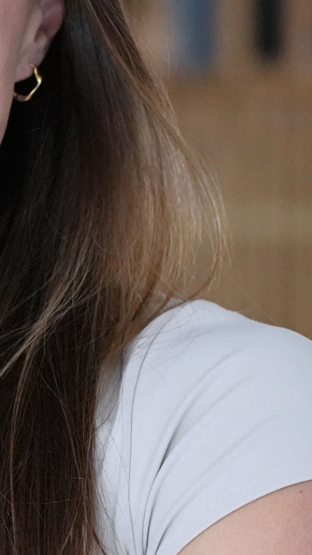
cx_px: -150
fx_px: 7265
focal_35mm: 494
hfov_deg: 2.5
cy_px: 450
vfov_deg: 4.4
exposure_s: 1/2000
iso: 6400
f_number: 4
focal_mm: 150
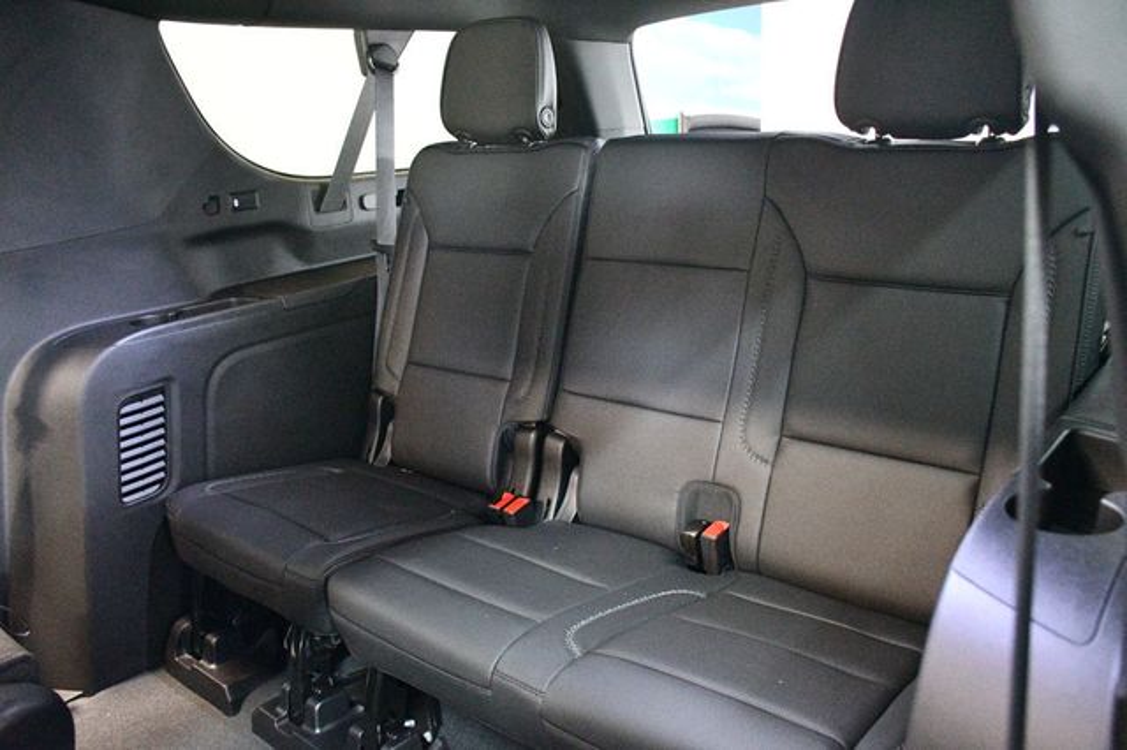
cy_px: 375
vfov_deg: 43.6
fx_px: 939
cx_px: 564
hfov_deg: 62.0
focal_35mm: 30
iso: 12800
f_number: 3.5
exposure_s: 1/40
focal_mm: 20
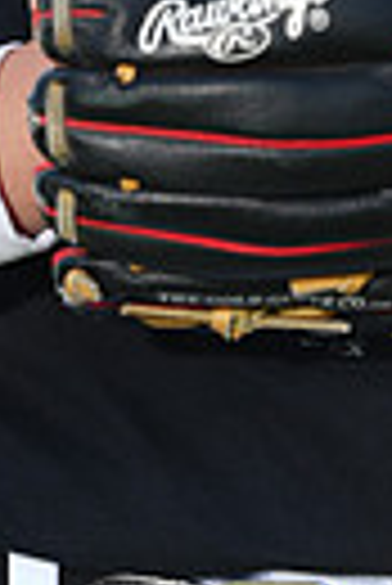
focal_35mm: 890
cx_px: 210
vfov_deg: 2.3
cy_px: -432
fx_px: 14497
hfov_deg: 1.5
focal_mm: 200
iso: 64
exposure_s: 1/250
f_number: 4.5
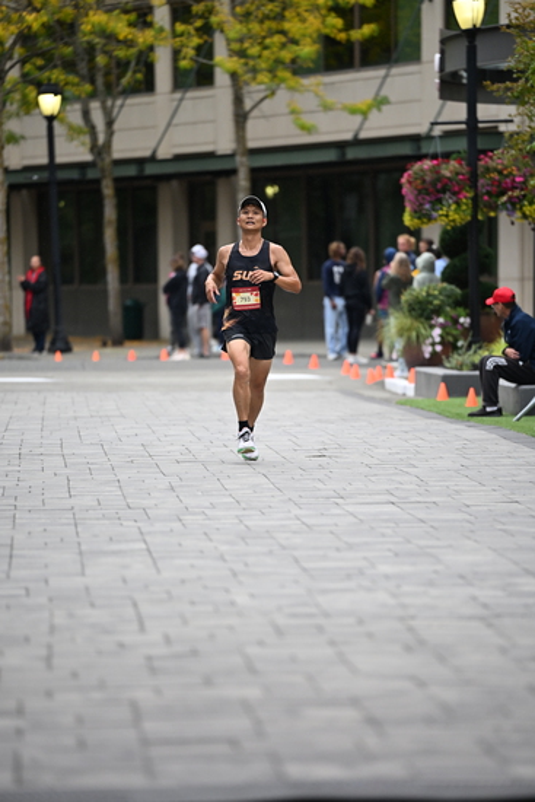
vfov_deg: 10.3
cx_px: 268
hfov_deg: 6.9
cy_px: 401
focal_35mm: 200
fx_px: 4455
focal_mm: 200
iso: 1250
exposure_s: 1/2500
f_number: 2.8
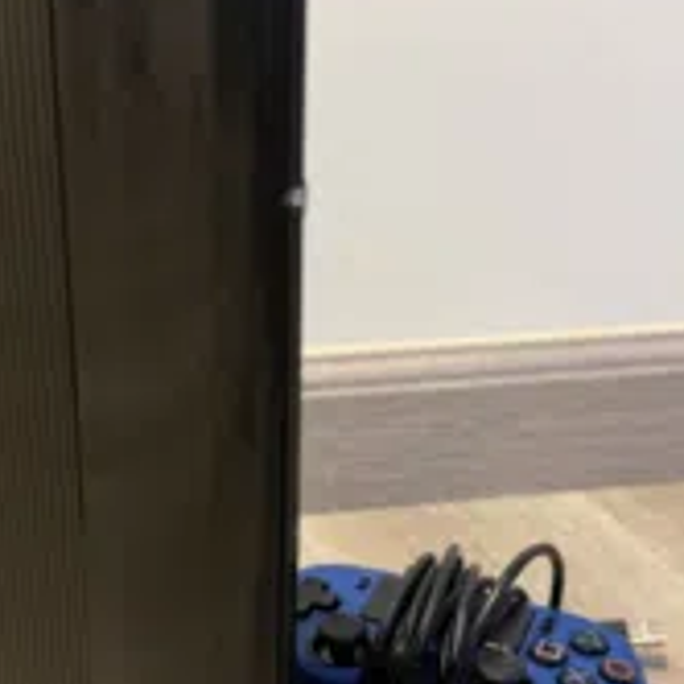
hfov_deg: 33.3
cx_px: 264
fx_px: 1140
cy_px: 437
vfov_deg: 33.2
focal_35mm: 51
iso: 400
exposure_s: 1/50
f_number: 1.78
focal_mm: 6.76
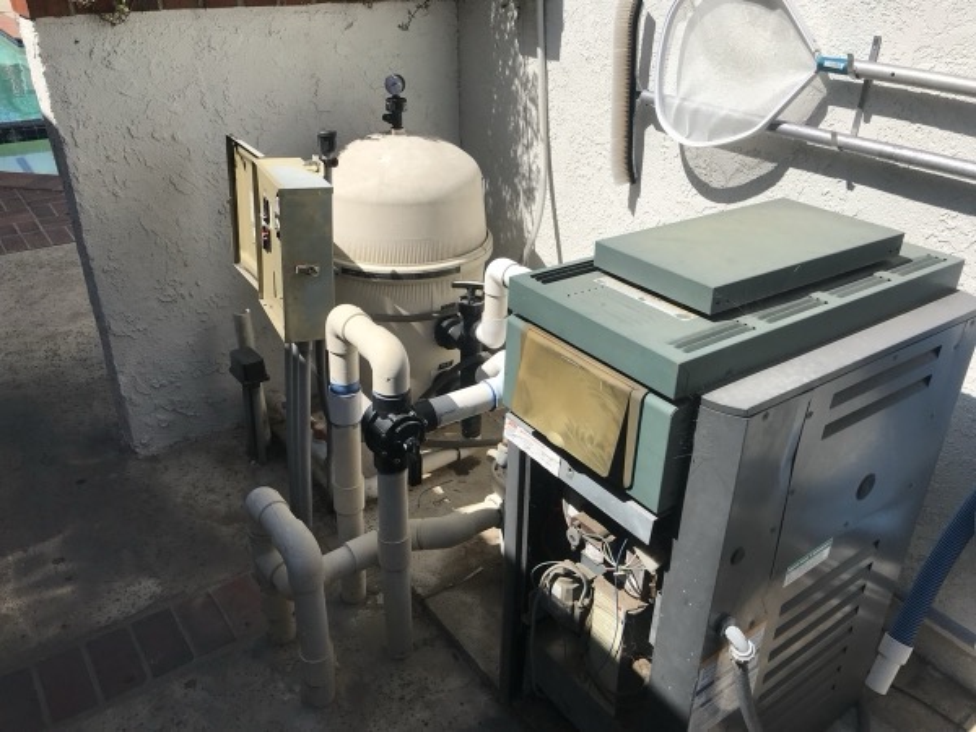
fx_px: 789
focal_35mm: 28
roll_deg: -2.2
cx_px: 488
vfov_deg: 49.7
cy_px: 366
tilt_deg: -29.1
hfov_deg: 63.4
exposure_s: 1/3195
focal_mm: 3.99
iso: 20
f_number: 1.8
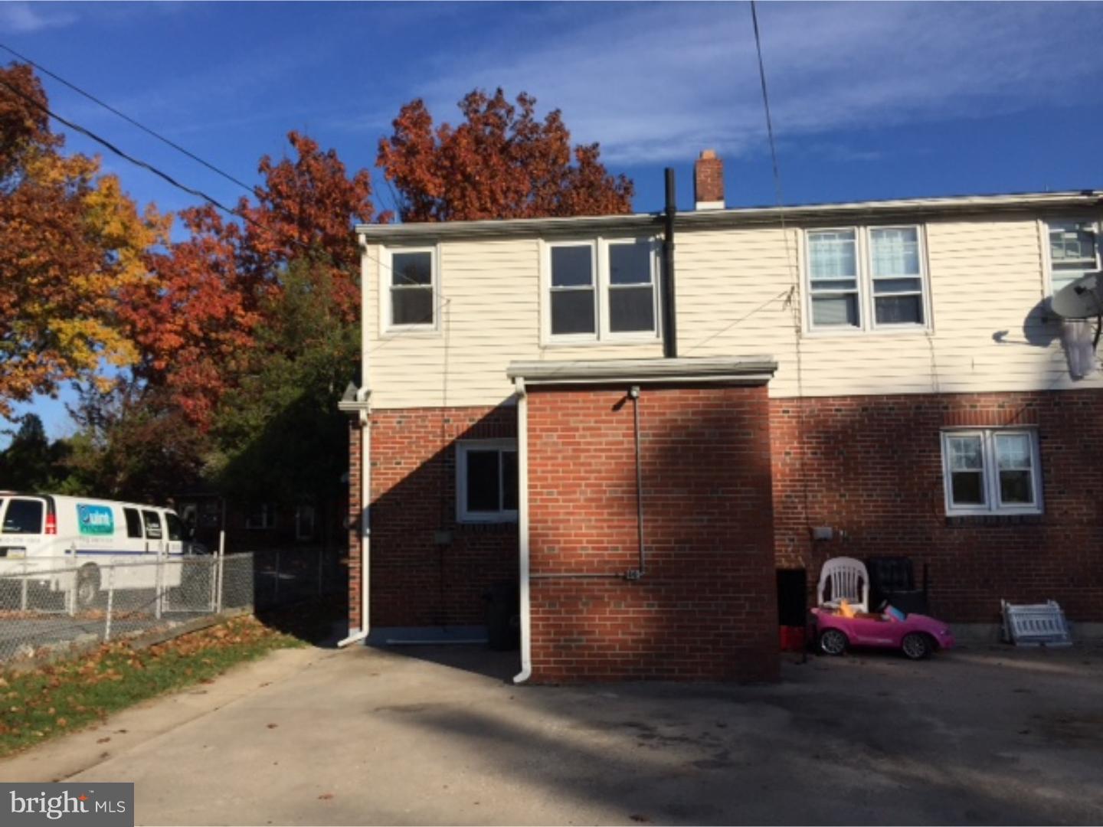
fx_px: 924
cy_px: 414
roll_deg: +0.1
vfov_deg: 48.2
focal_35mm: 29
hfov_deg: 61.7
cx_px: 552
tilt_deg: +5.4
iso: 32
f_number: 2.2
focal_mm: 4.15
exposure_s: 1/3049
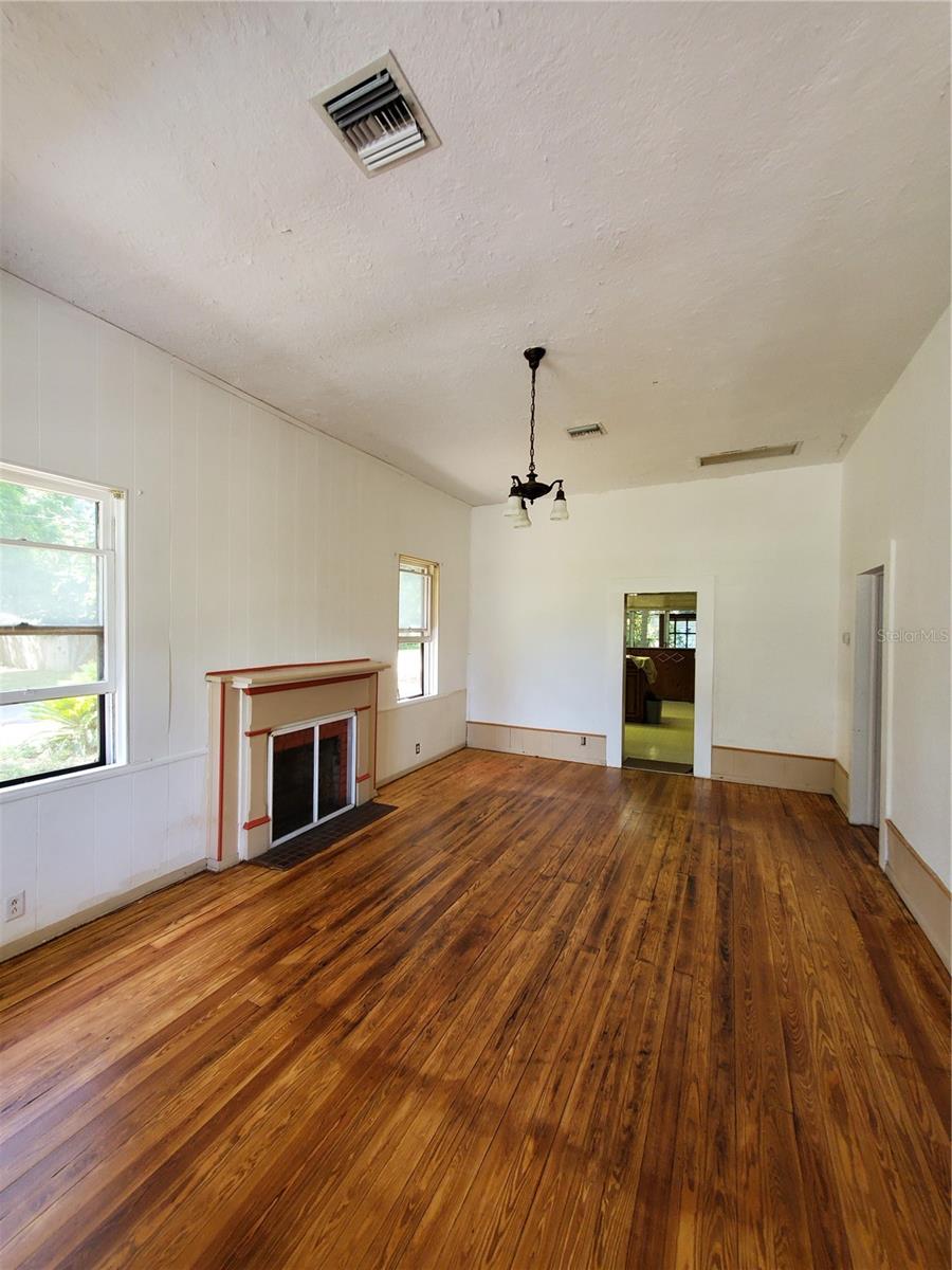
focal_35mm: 13
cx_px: 476
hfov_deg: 89.9
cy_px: 635
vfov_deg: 106.2
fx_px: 477
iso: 160
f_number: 2.2
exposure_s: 1/59
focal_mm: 1.8
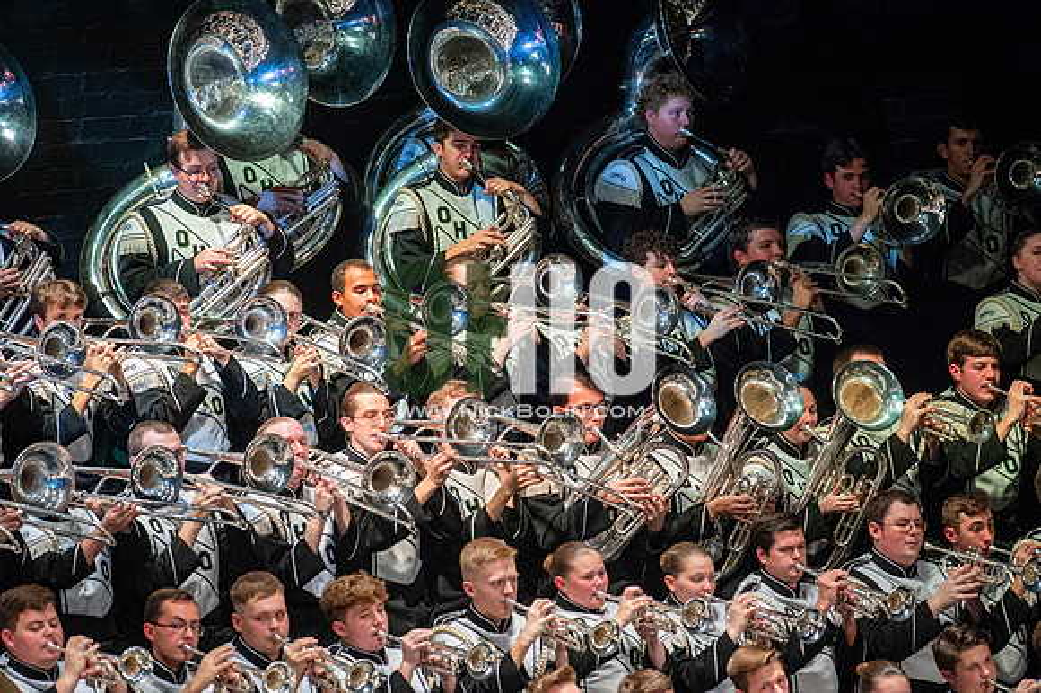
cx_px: 520
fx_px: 8670
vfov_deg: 4.6
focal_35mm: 300
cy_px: 346
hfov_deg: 6.9
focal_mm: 300
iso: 5000
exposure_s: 1/400
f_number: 5.6
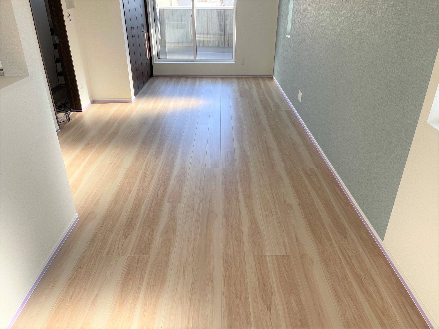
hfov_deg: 67.3
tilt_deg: -27.7
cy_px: 164
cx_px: 220
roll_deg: +0.2
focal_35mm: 26
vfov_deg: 53.1
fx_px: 330
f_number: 1.6
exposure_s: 1/121
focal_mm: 5.1
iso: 50
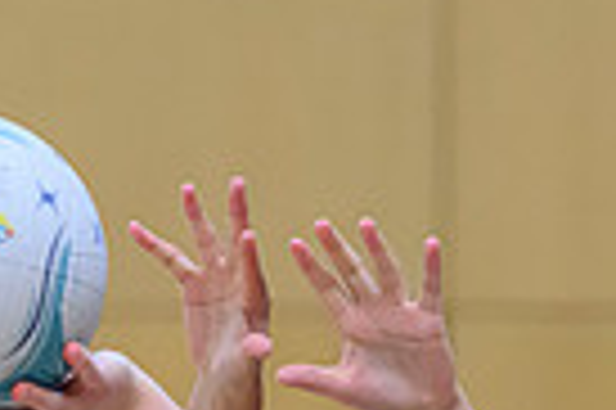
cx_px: 481
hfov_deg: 3.0
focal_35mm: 684
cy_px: 928
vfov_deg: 2.0
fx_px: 11690
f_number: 3.2
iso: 4000
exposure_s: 1/1000
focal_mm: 135
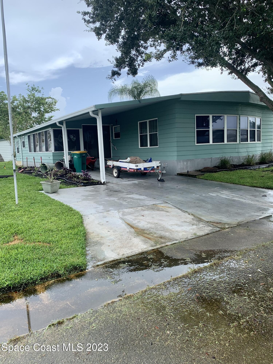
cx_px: 136
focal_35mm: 26
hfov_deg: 53.1
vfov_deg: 67.3
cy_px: 182
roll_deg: +2.5
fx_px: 273
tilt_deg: -6.0
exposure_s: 1/737
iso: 25
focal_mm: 4.25
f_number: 1.8
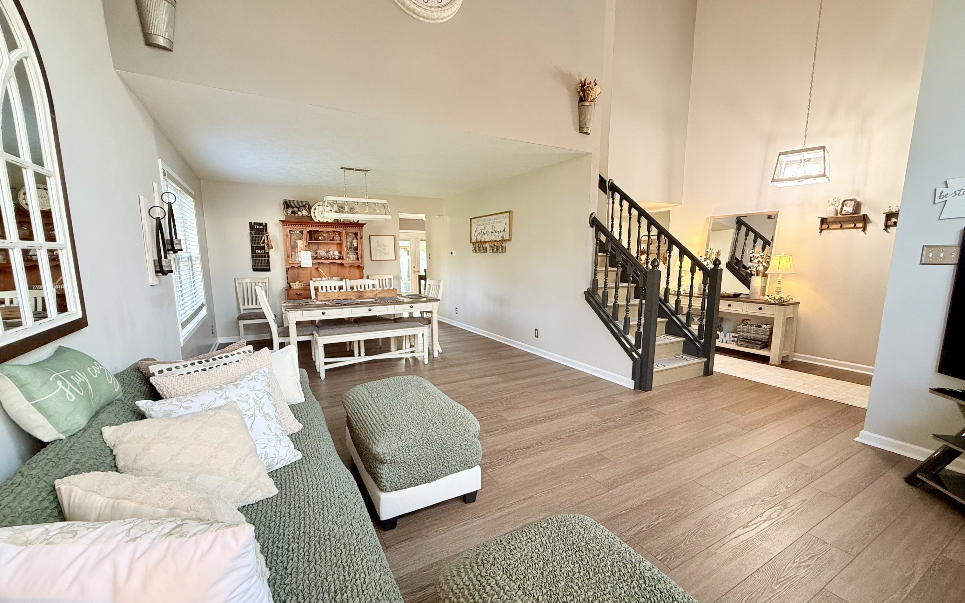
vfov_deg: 74.8
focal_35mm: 15
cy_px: 314
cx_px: 484
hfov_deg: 101.5
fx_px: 395
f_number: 2.2
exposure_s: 1/60
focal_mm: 2.22
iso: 200
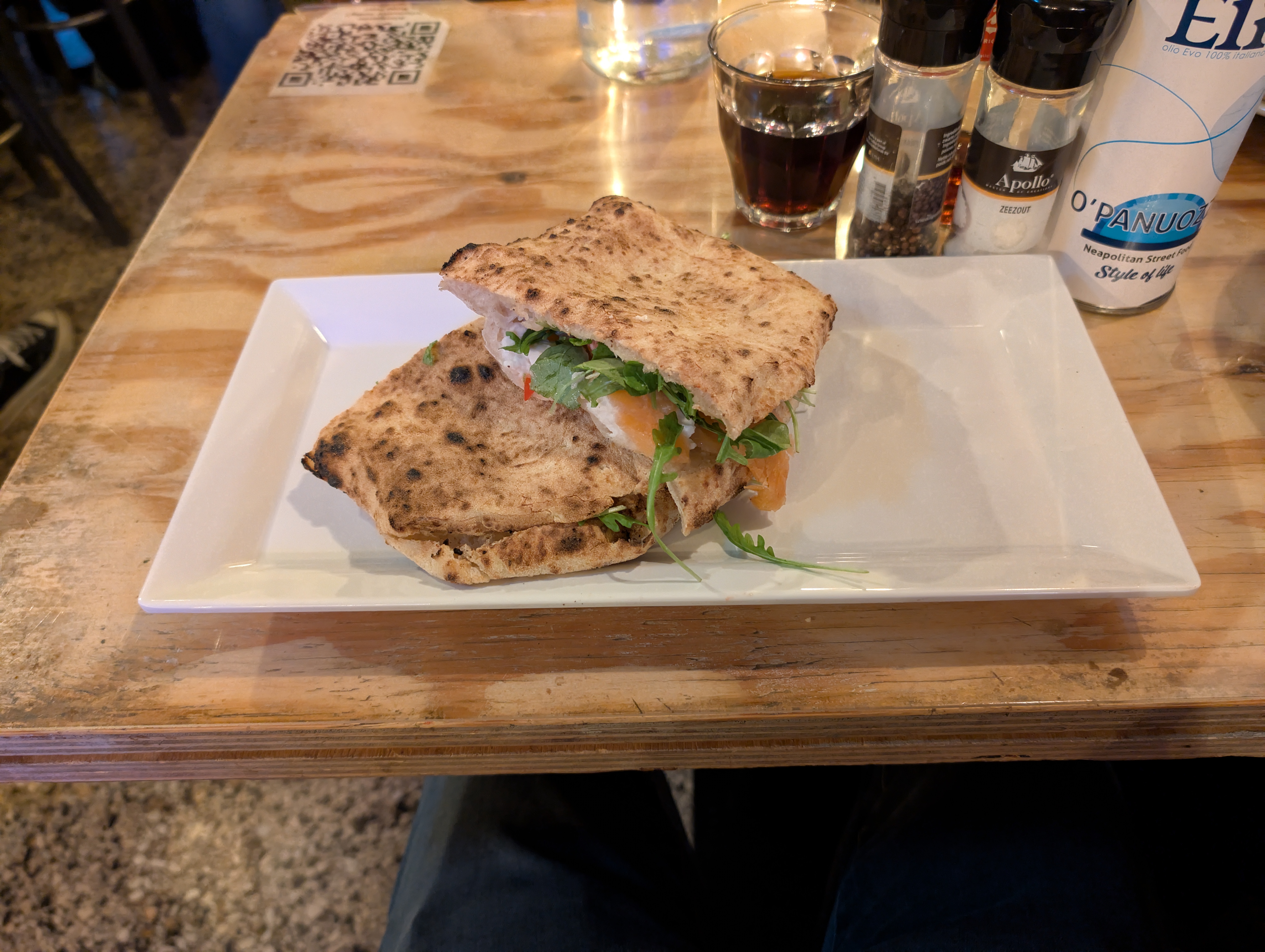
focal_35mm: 24
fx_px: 878
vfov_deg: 56.9
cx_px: 632
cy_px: 476
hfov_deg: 71.5
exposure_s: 1/16.7
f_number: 1.68
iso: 482
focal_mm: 6.9
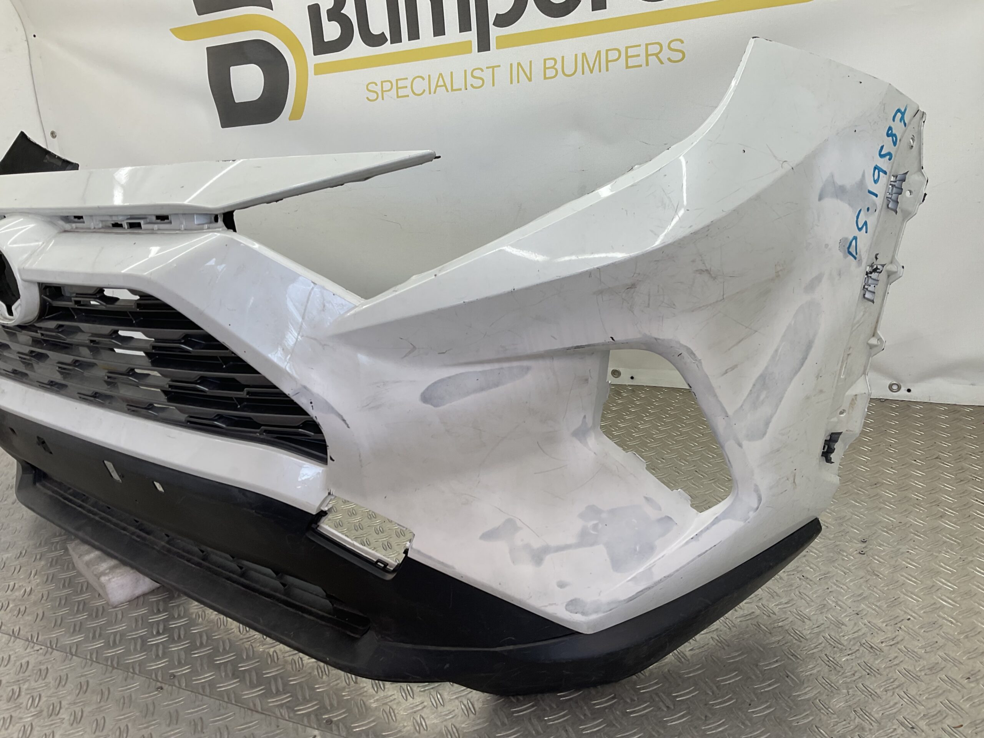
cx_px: 492
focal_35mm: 29
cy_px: 369
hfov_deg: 61.7
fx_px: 824
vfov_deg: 48.2
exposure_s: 1/121
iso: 16
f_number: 1.8
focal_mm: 3
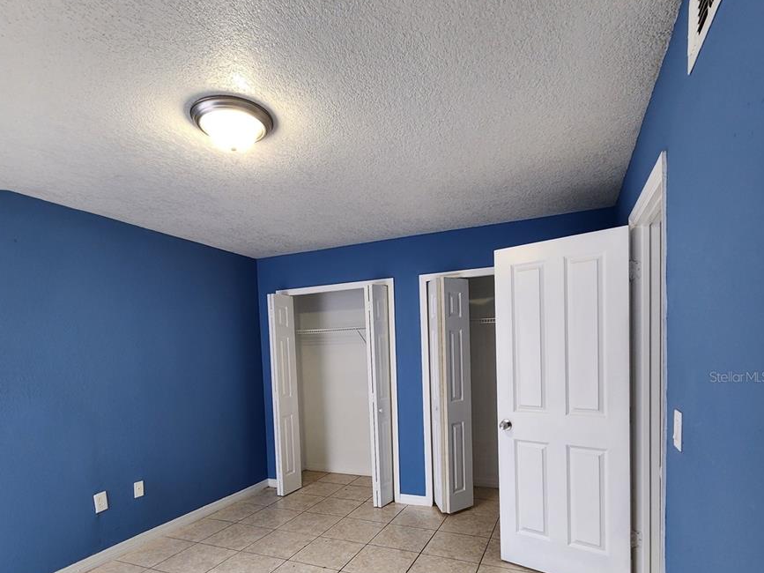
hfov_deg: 87.8
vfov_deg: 69.8
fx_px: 397
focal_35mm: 18
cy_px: 376
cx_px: 375
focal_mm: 2.2
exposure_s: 1/60
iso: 200
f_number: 2.2
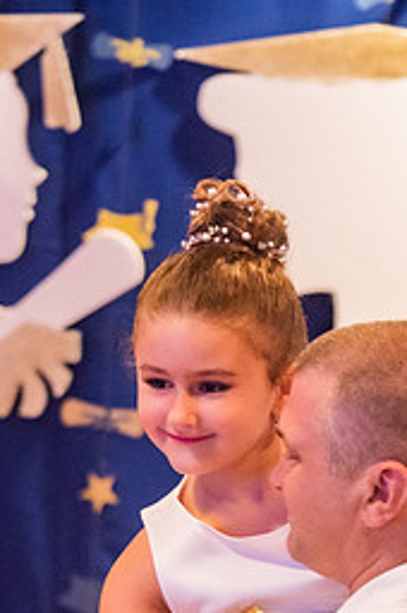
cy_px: 484
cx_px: 226
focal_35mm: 264
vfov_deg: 7.8
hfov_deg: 5.2
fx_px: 4489
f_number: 2.8
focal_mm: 100
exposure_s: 1/200
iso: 3200
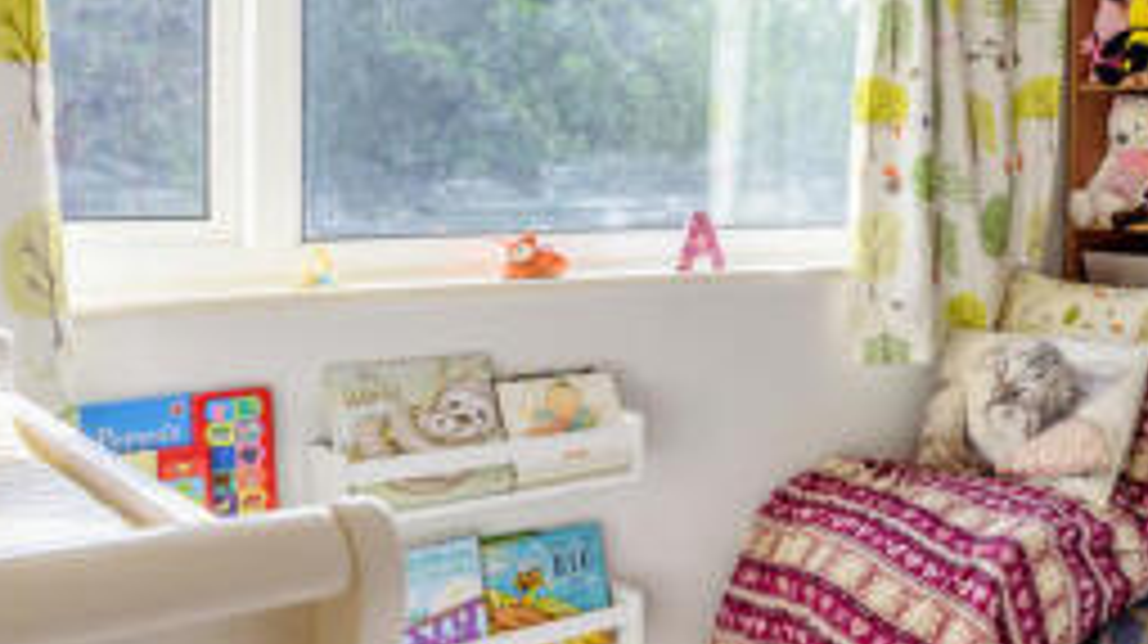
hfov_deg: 41.0
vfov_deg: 27.4
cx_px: 1162
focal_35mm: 43
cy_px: 187
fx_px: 1308
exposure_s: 1/160
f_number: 8
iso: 250
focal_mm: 16
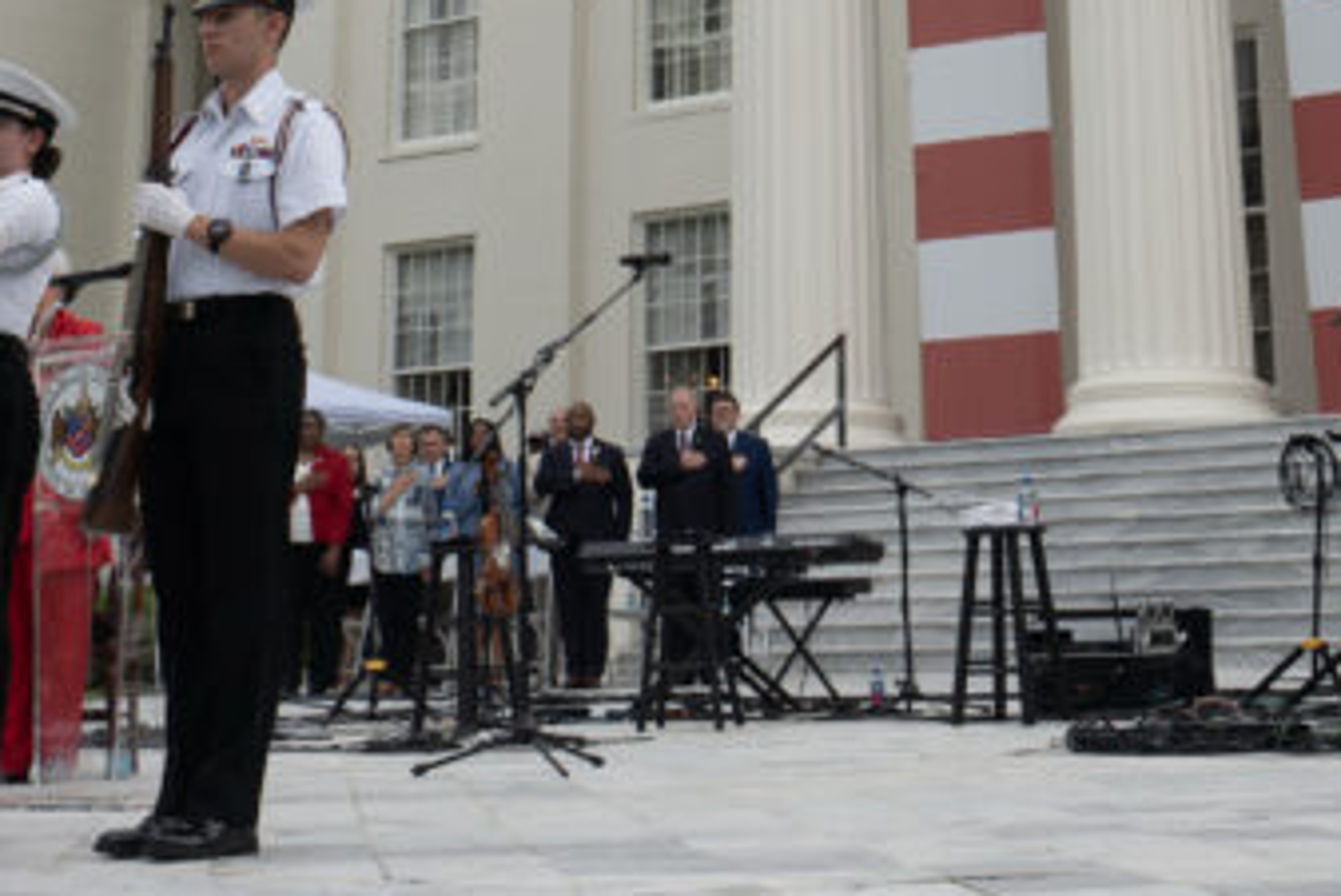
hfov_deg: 26.6
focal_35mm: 76
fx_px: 2832
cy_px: -185
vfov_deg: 17.1
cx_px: 728
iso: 125
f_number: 7.1
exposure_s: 1/200
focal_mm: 25
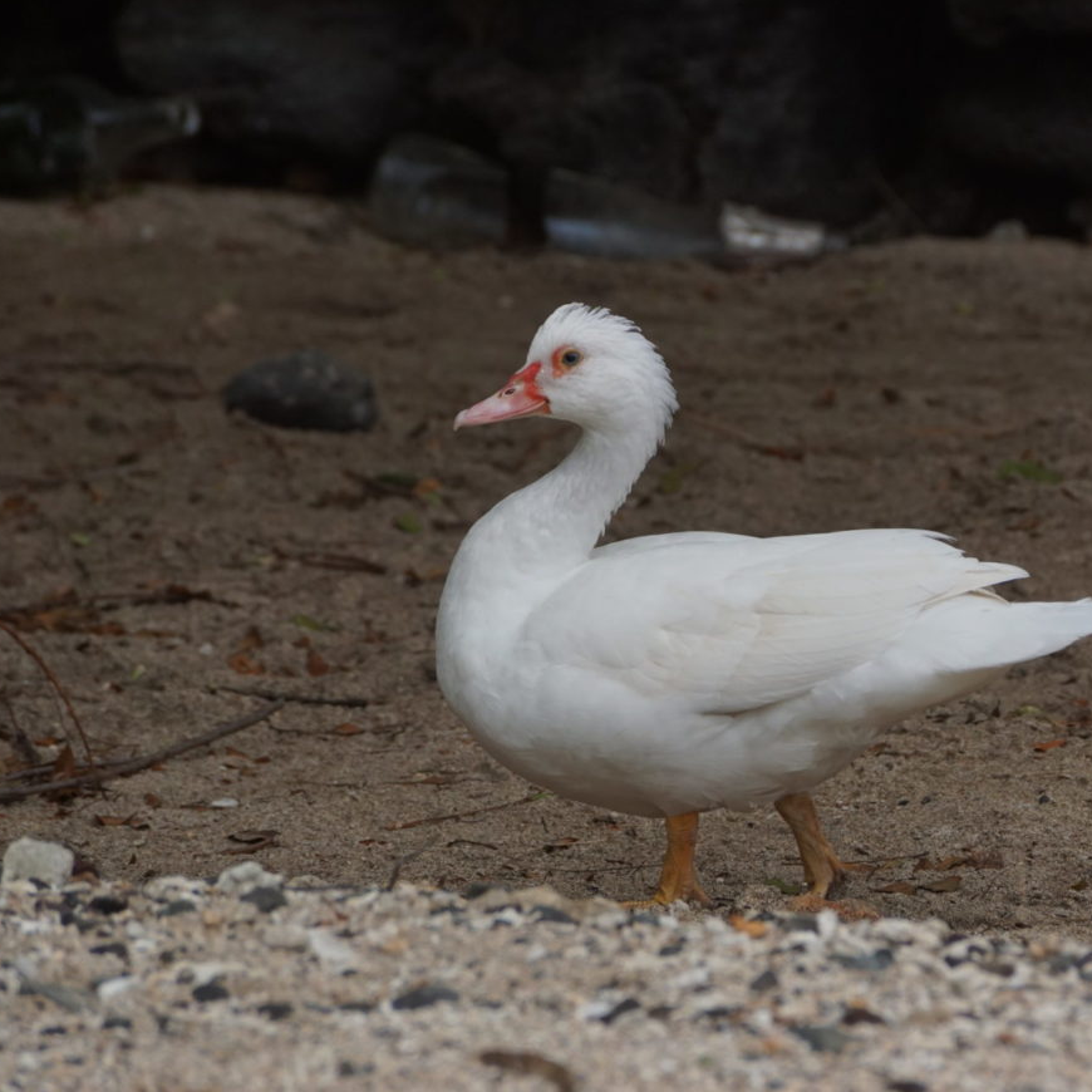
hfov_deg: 3.0
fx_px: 20558
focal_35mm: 576
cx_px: 723
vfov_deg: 3.0
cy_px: 545
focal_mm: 300
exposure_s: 1/640
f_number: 7.1
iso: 500
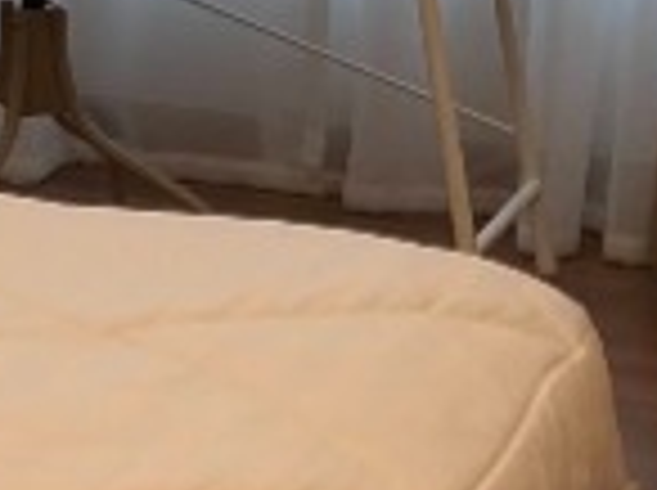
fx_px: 3638
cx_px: -1202
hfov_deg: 8.8
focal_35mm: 192
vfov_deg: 7.4
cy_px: -472
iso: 40
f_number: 1.8
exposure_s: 1/50
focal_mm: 3.99
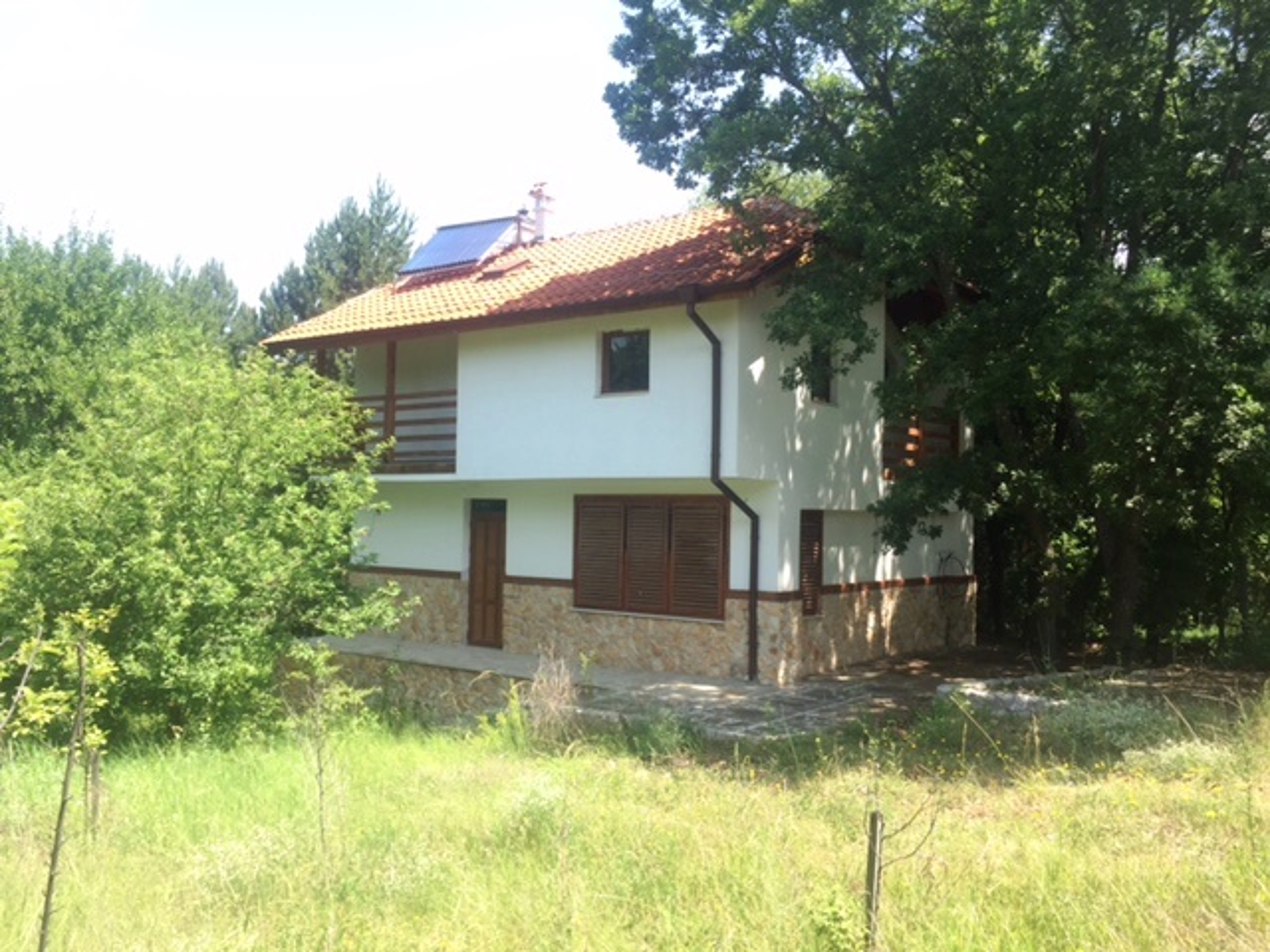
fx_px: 1064
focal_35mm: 29
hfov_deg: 61.7
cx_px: 635
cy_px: 476
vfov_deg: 48.2
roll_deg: -1.7
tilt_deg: +1.1
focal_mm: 4.15
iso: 32
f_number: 2.2
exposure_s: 1/324
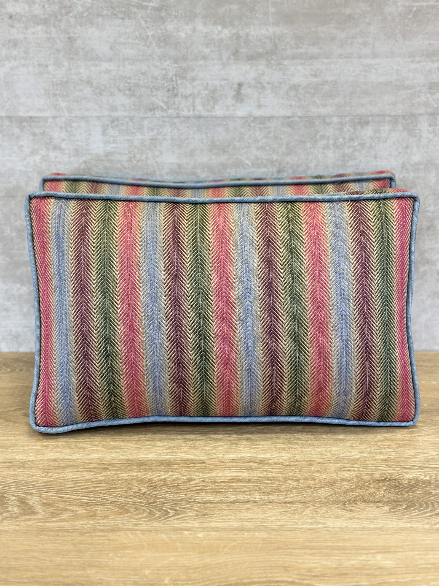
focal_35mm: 48
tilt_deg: -17.7
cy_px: 293
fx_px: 812
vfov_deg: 39.7
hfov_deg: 30.3
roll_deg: +0.2
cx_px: 220
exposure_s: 1/168
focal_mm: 6.86
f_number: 1.78
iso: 125
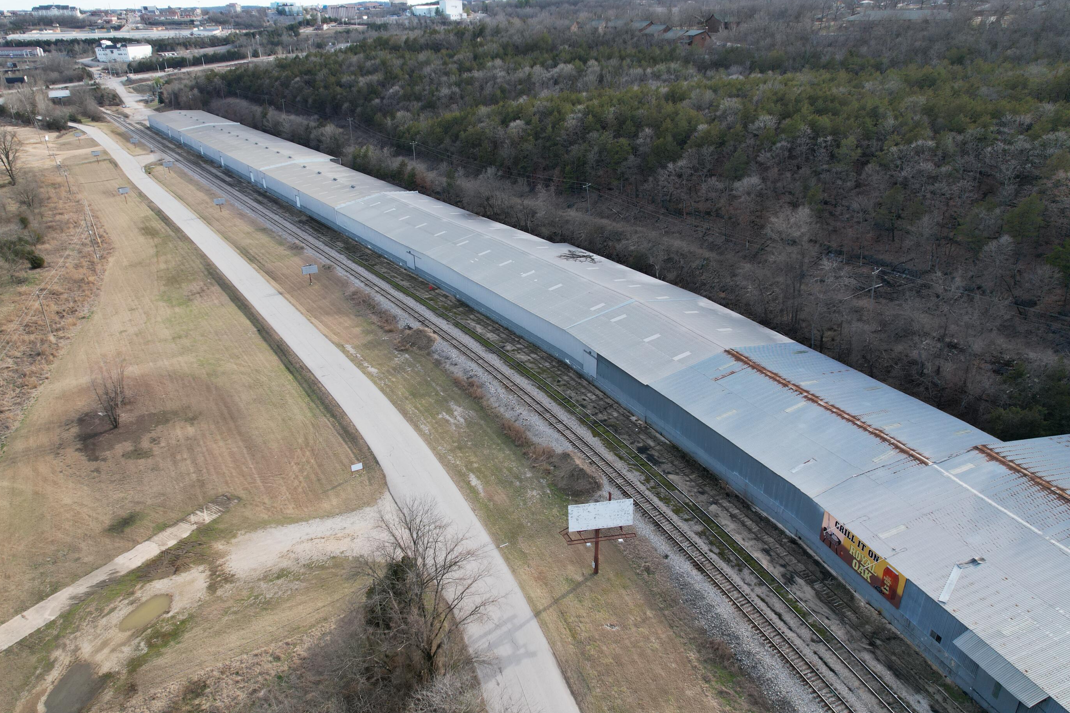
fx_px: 713
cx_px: 522
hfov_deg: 73.7
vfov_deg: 53.1
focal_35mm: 24
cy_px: 354
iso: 160
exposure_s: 1/100
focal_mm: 8.38
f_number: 2.8
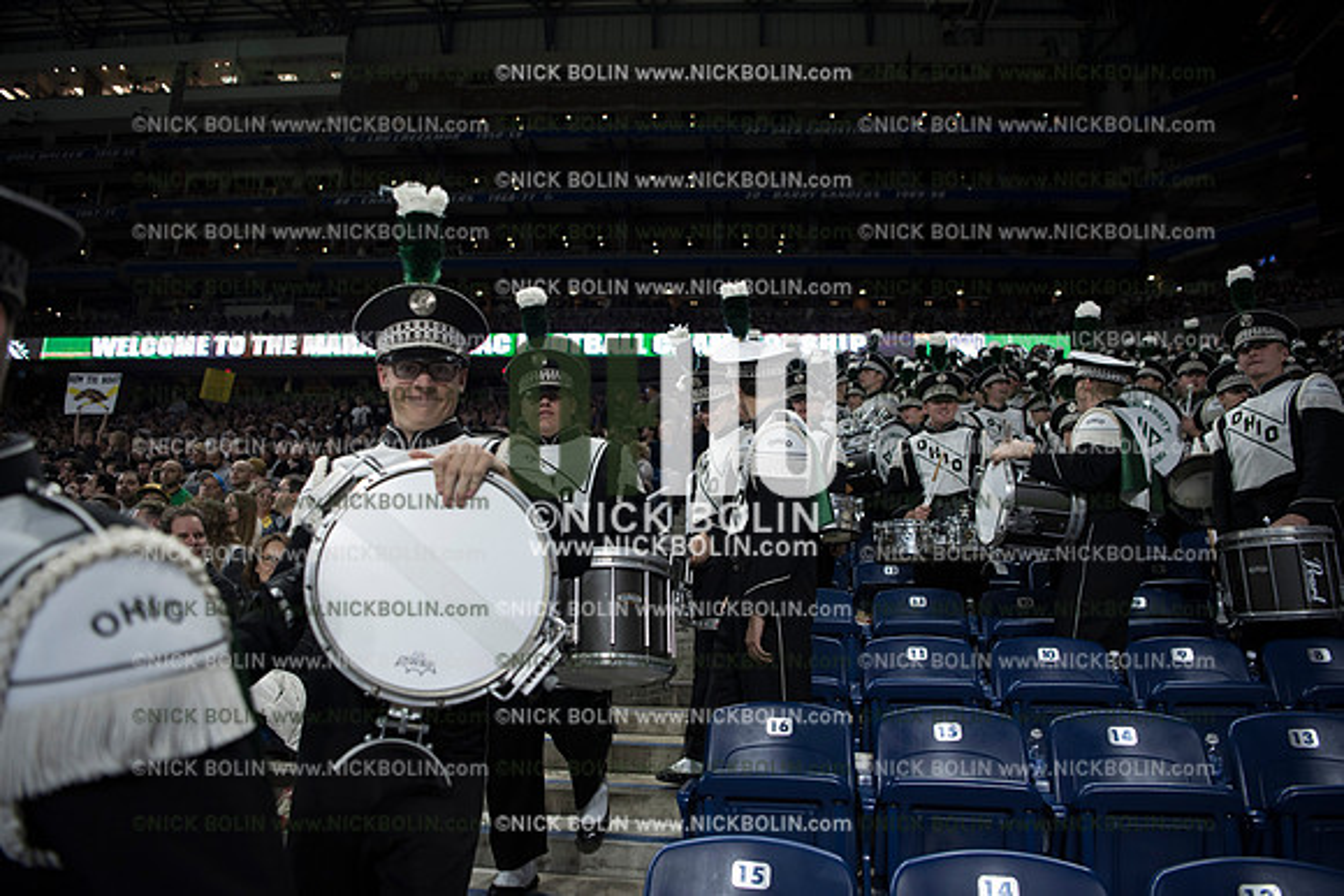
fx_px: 896
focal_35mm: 24
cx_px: 672
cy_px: 448
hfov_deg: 73.7
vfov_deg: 53.2
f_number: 2.8
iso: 1250
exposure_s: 1/640
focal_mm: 24
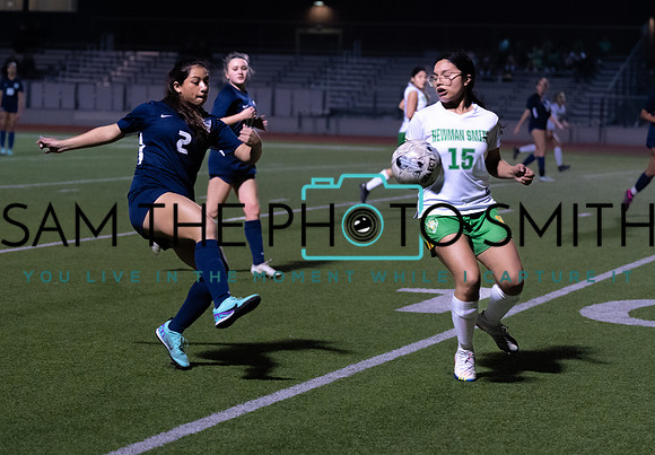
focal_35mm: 112
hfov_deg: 18.0
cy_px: 246
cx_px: 267
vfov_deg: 12.6
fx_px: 2067
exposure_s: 1/1000
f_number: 2.8
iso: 4000
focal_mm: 72
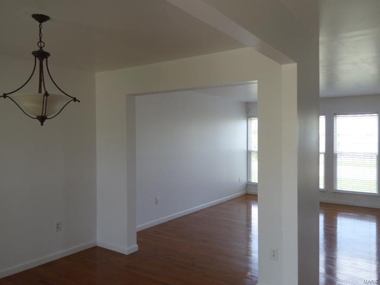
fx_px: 318
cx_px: 190
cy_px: 142
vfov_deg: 48.2
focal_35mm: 29
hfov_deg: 61.7
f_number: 3.5
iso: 100
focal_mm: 5
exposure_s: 1/80
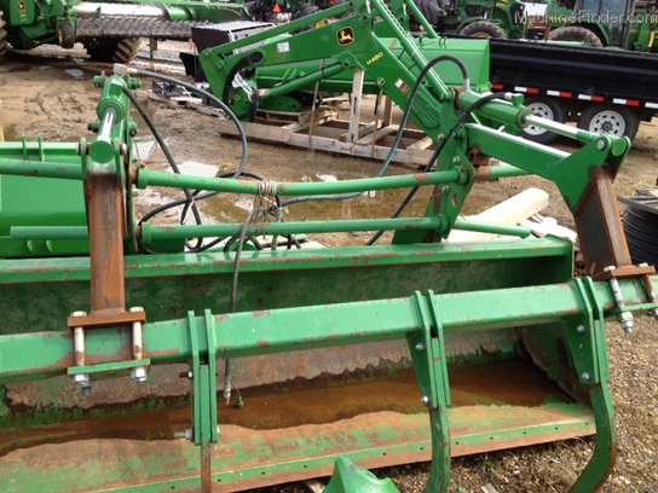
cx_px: 329
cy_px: 246
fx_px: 665
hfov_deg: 52.6
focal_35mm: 35
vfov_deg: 40.7
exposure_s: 1/449
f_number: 2.4
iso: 64
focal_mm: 4.28
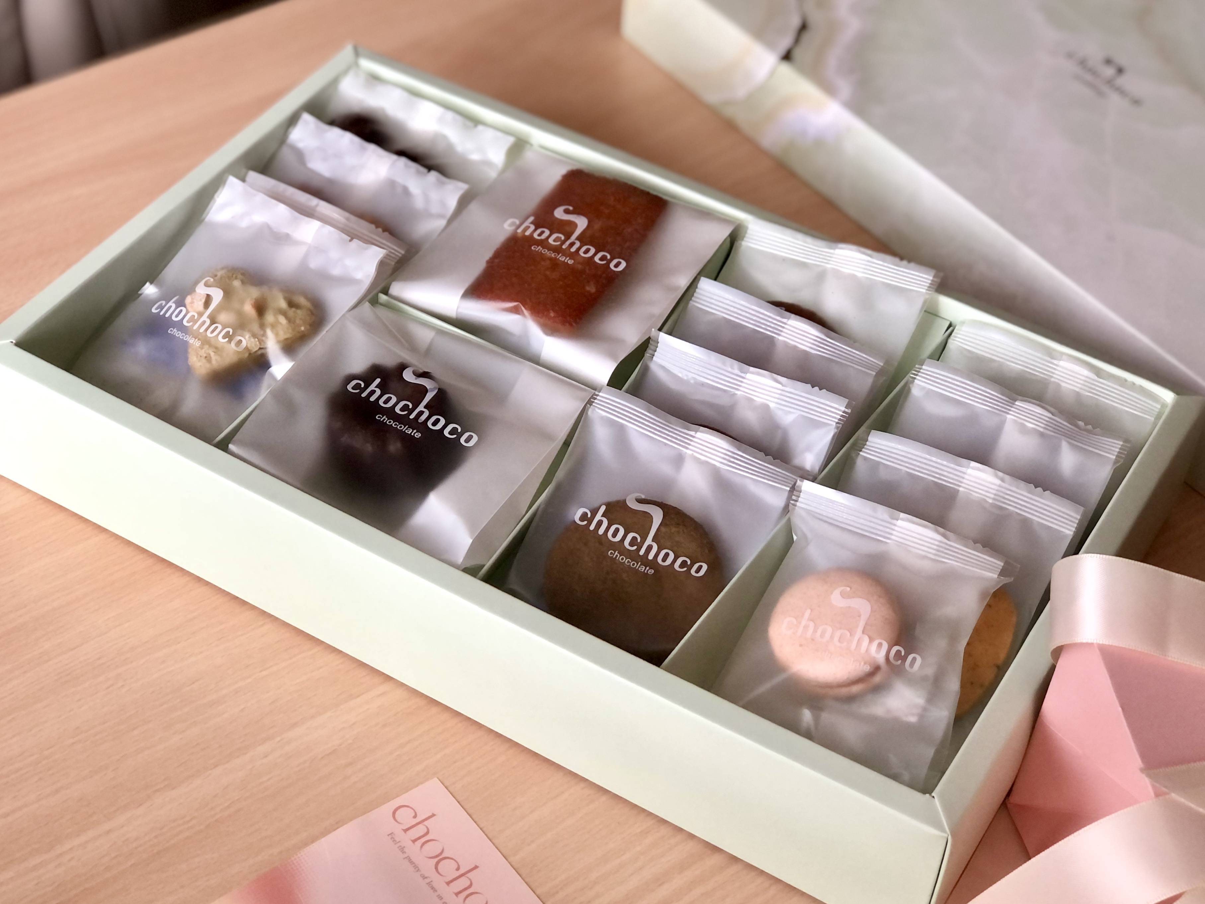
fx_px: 1984
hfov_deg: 33.8
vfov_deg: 25.7
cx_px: 602
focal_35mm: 57
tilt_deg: -46.5
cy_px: 452
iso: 40
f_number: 2.8
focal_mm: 6.6
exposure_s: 1/30
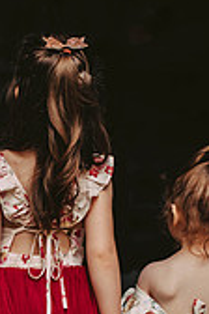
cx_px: 95
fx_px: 1628
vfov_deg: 11.0
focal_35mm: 187
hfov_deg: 7.3
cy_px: 243
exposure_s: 1/640
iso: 640
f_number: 2.8
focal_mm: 70
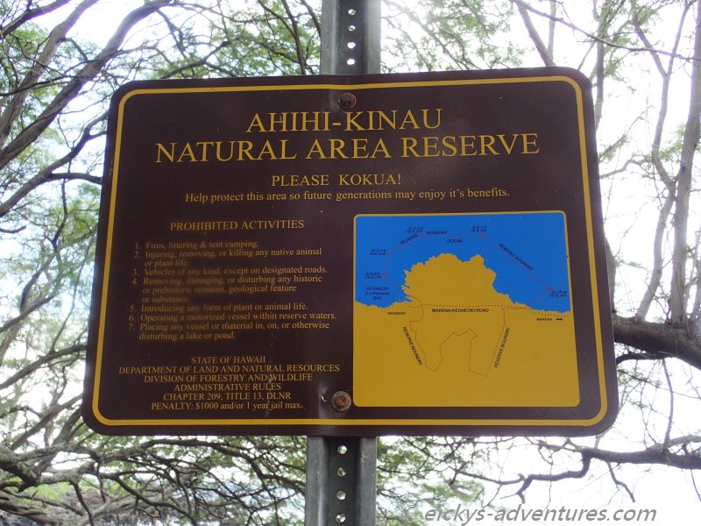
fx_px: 871
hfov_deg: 43.9
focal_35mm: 43
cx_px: 350
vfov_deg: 33.6
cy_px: 263
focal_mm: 7.86
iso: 100
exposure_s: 1/125
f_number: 4
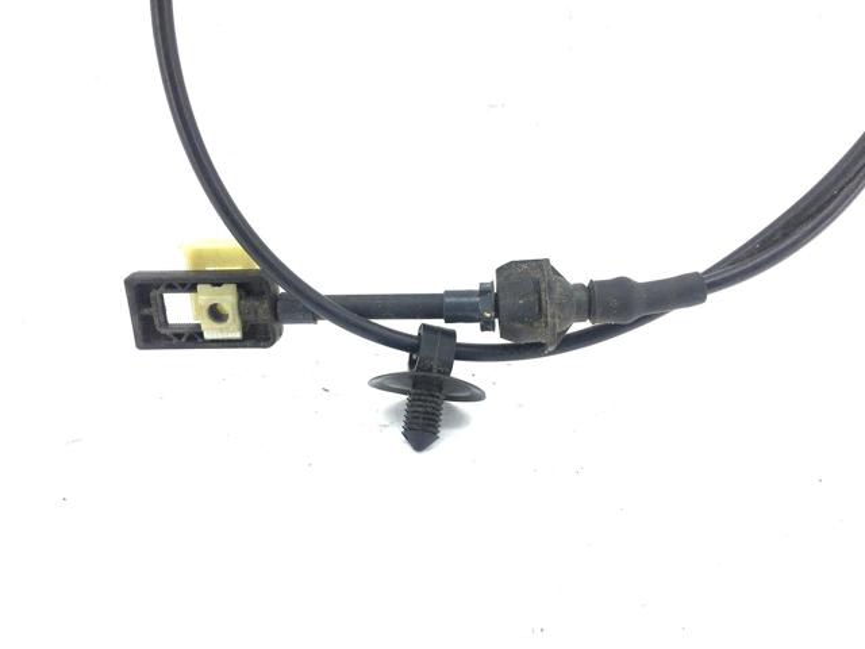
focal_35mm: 29
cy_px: 324
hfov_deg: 61.7
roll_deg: -2.5
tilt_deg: -29.4
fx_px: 725
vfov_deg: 48.2
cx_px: 432
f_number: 2.2
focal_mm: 4.15
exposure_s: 1/229
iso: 25
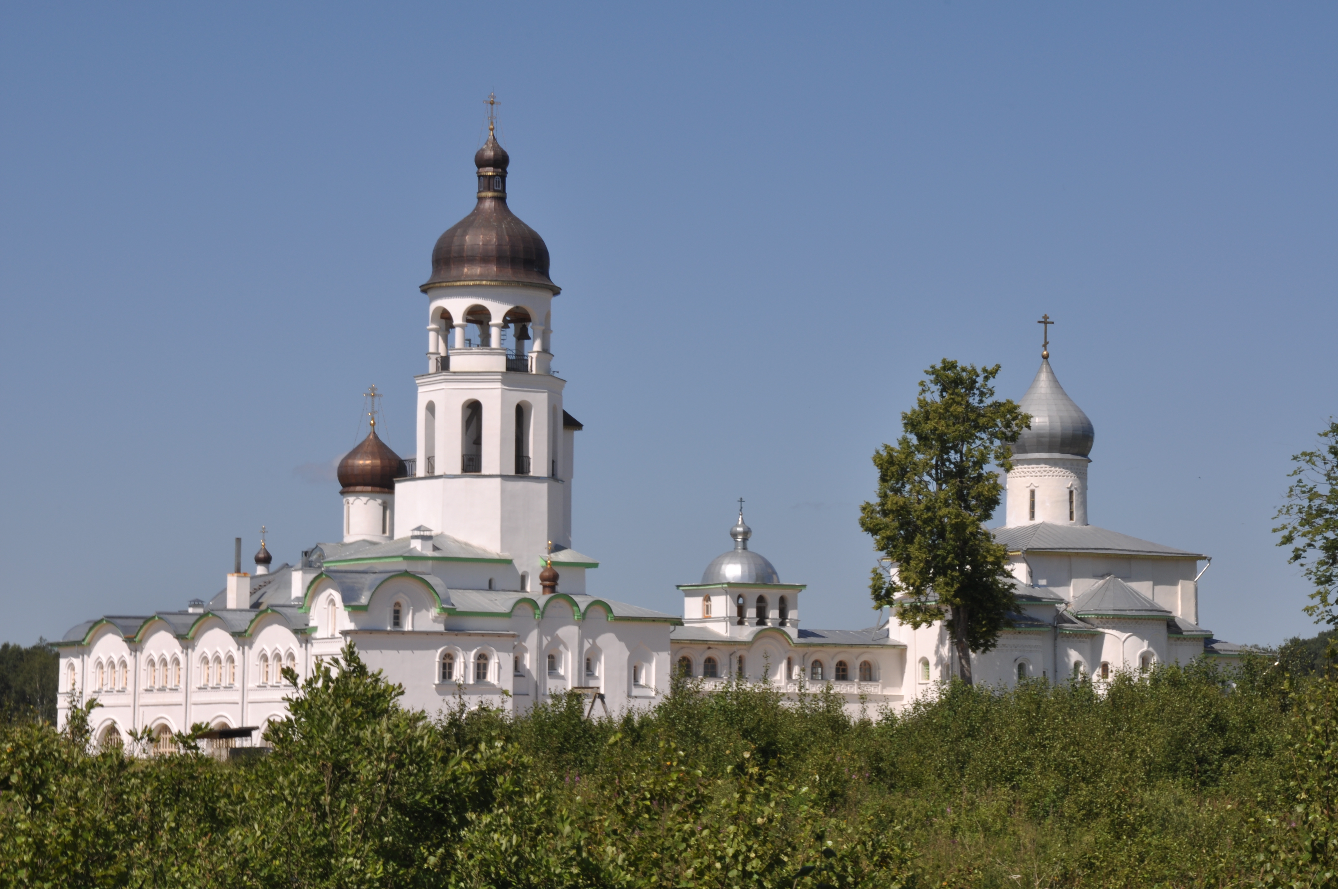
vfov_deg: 13.0
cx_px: 669
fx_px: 3898
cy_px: 444
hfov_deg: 19.5
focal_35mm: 105
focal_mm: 70
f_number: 22
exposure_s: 1/60
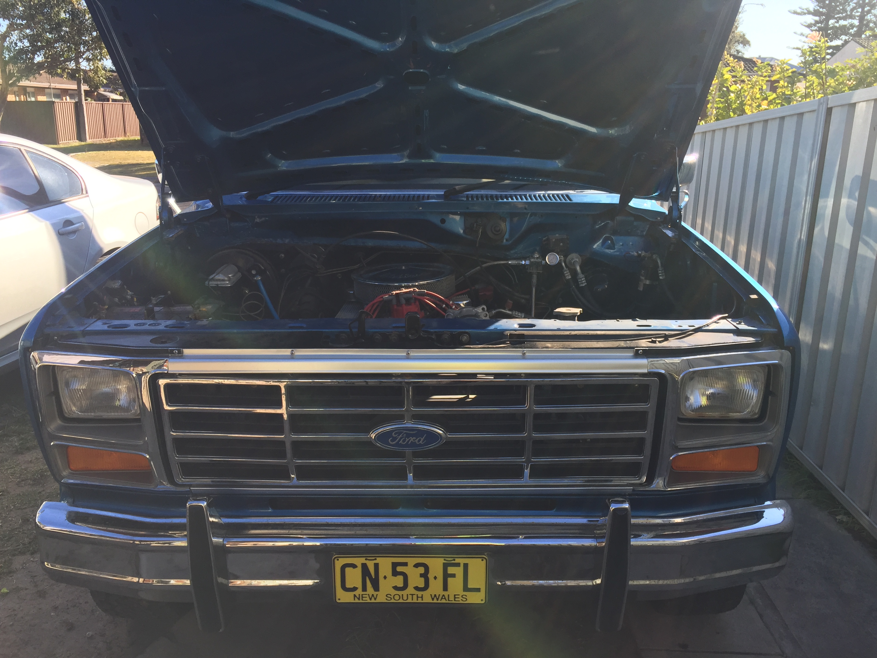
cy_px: 329
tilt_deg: -15.2
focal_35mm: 29
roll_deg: +0.1
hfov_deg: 61.7
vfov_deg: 48.2
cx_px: 438
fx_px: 735
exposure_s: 1/549
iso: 32
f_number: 2.2
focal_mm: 4.15
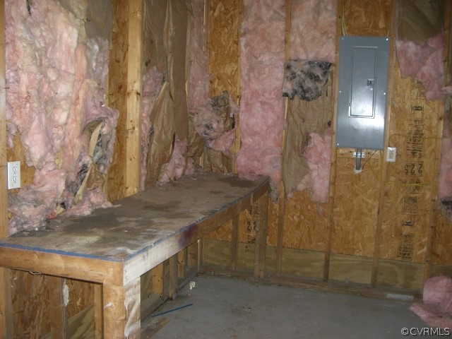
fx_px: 496
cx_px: 226
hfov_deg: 49.0
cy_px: 170
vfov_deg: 37.7
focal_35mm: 38
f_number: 2.7
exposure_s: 1/60
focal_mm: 6.2
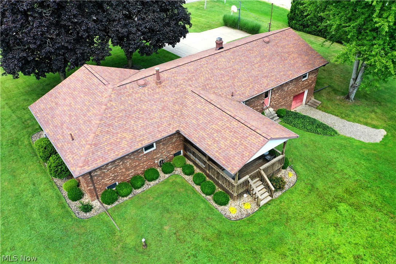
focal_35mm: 28
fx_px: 308
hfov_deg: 65.5
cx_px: 198
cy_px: 132
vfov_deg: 46.4
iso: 100
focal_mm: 10.26
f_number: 4.5
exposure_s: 1/160
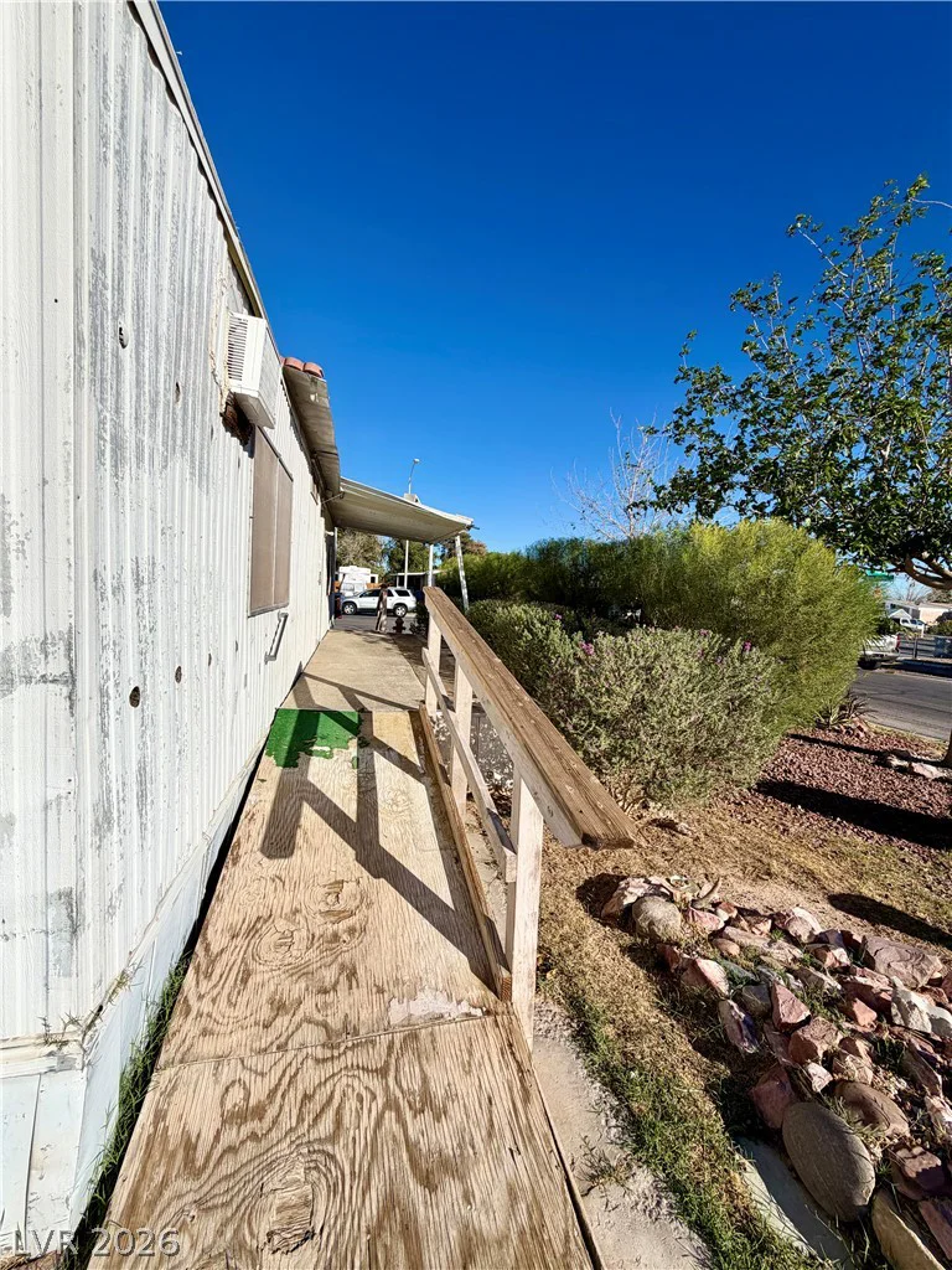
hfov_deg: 85.7
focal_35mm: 14
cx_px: 476
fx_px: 513
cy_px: 635
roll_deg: -3.4
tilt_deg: -3.5
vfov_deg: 102.1
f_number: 2.2
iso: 20
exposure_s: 1/1431
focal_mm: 2.22
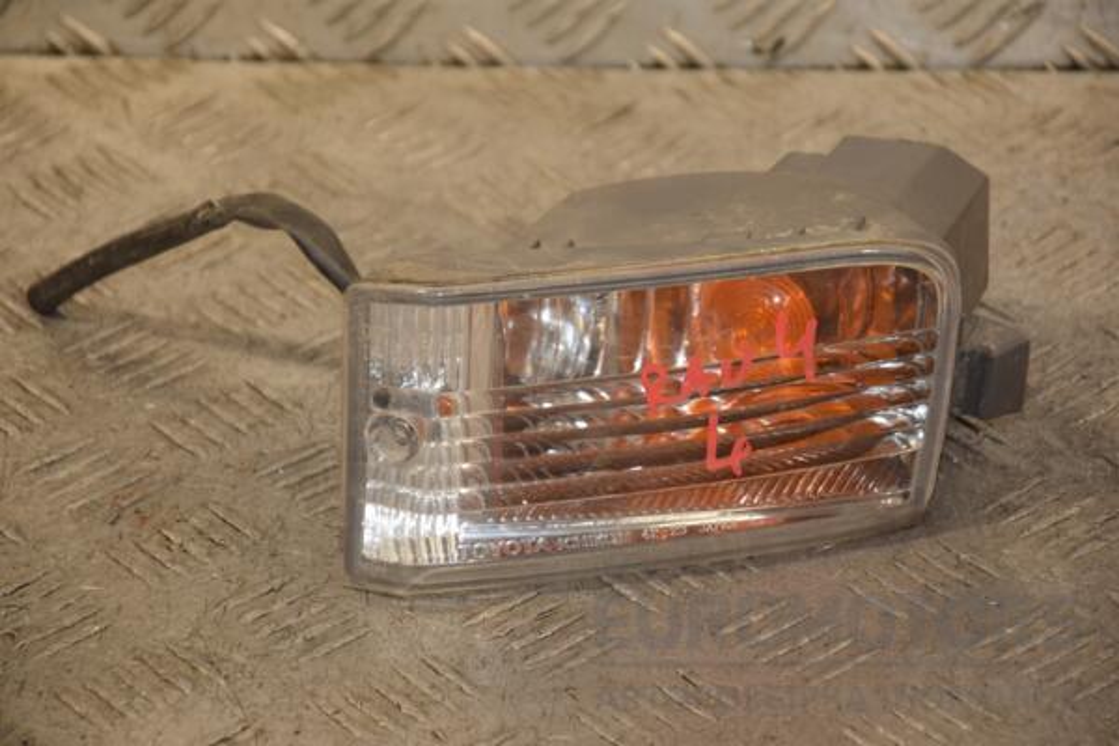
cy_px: 373
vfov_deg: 8.7
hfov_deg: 13.0
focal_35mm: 158
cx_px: 560
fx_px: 4895
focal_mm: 105
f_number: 5.6
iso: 800
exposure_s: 1/160
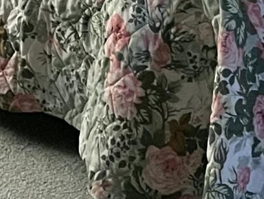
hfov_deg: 10.3
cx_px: -122
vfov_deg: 7.5
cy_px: -283
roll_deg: +3.3
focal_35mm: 186
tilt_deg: -8.1
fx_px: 1420
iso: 500
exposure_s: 1/60
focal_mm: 5.1
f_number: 1.6
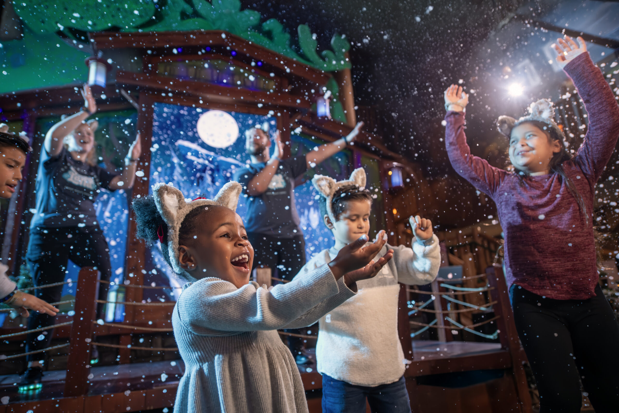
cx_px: 310
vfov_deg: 55.1
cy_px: 206
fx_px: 395
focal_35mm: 23
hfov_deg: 76.1
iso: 1600
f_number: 2.8
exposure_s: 1/250
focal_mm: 23
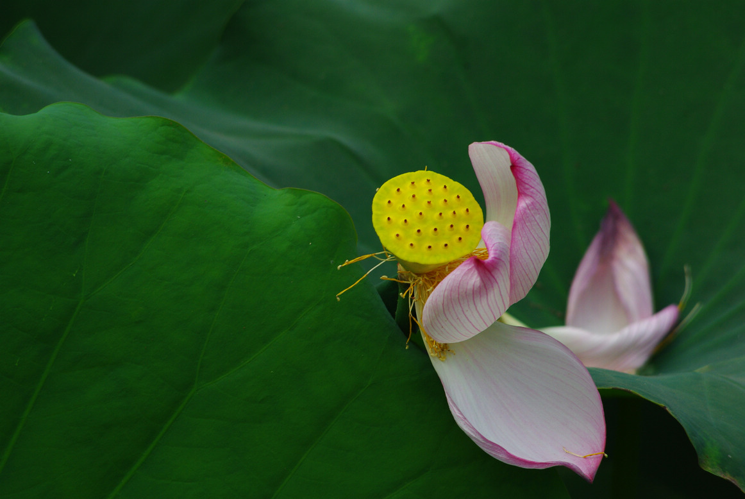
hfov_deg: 4.6
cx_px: 372
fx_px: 9324
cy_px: 250
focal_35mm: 450
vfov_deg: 3.1
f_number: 9
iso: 200
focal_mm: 300
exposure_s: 1/320
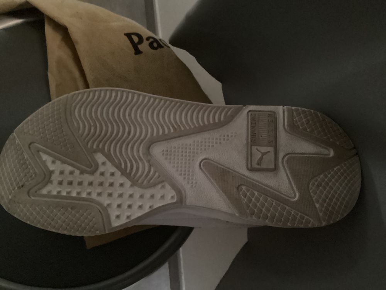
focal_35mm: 31
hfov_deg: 58.4
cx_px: 193
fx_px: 346
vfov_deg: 45.4
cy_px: 145
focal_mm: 3.3
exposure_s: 1/15
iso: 800
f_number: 2.4
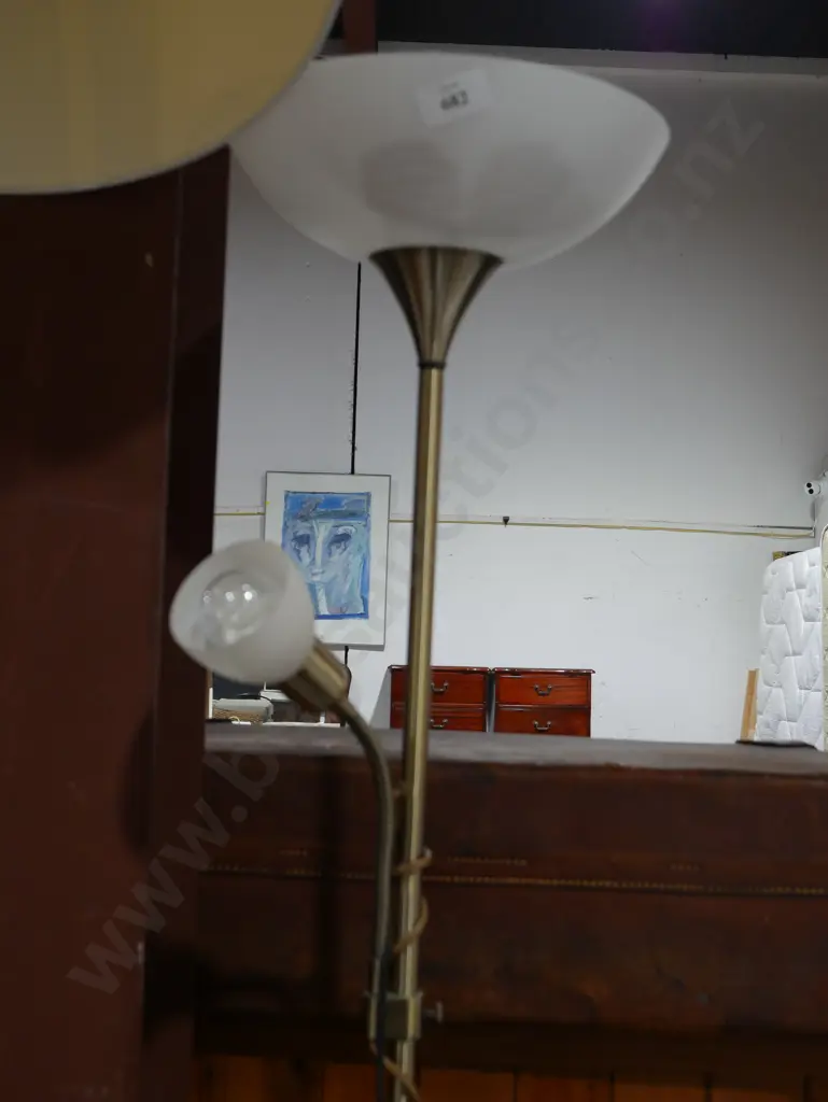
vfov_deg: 44.8
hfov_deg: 34.4
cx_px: 414
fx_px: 1338
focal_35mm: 42
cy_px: 551
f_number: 5
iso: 400
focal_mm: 21
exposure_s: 1/60
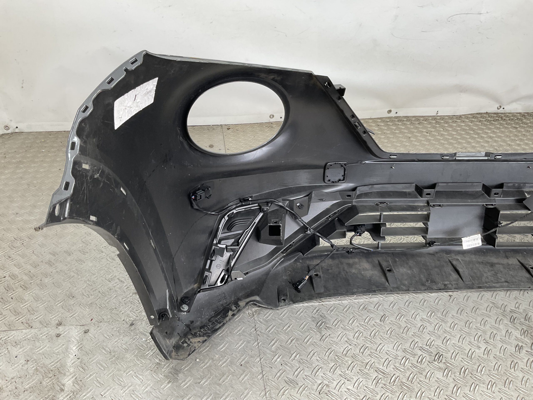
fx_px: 447
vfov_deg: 48.2
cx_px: 266
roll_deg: -3.9
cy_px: 200
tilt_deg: -33.4
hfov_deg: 61.7
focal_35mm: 29
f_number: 1.8
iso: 25
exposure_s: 1/100
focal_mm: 3
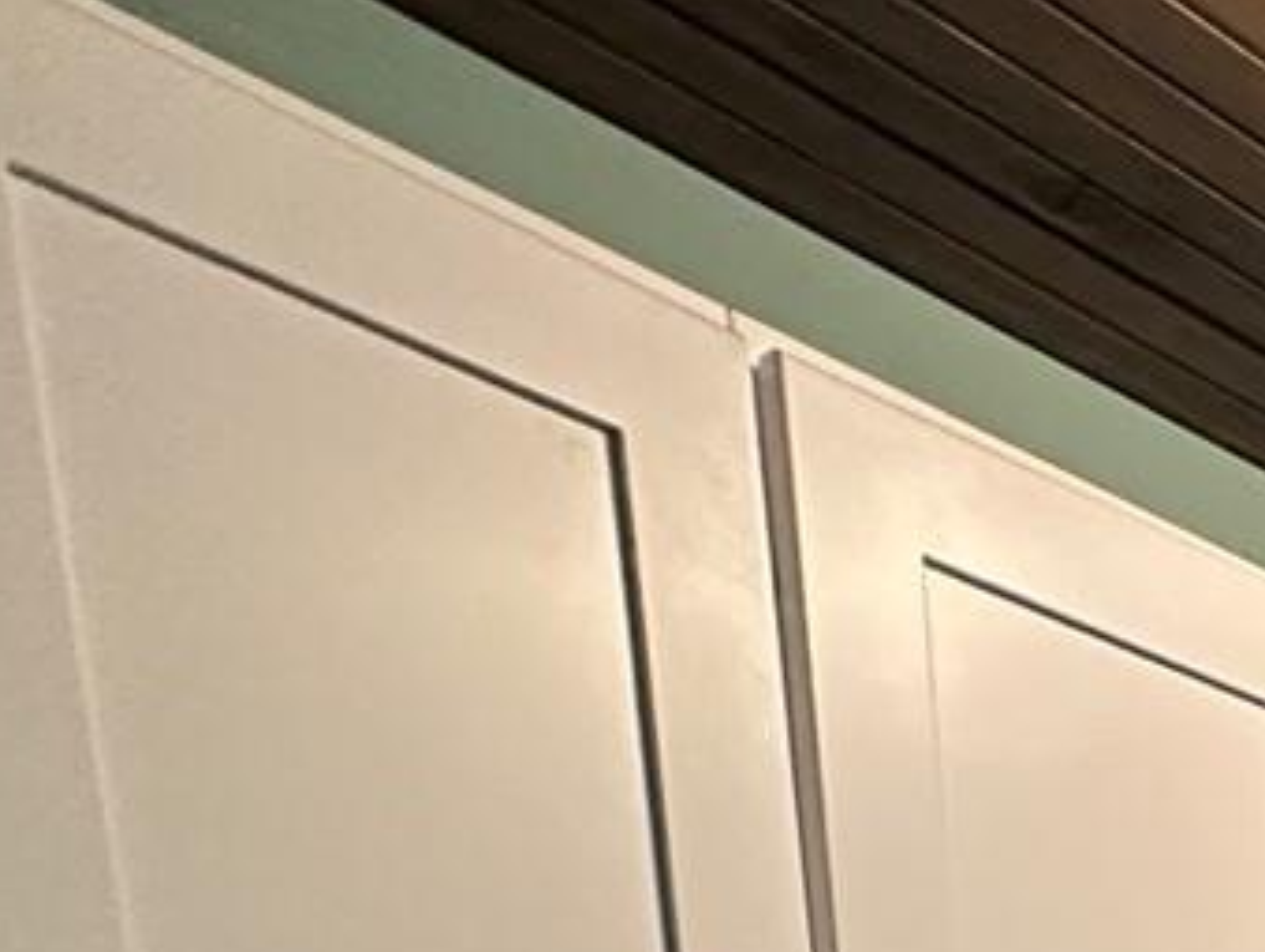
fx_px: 2414
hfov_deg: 21.0
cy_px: 2173
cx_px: 2224
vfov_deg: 15.2
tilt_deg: -10.9
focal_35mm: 66
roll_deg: -0.4
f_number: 2.2
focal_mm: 2.22
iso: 500
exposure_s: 1/60
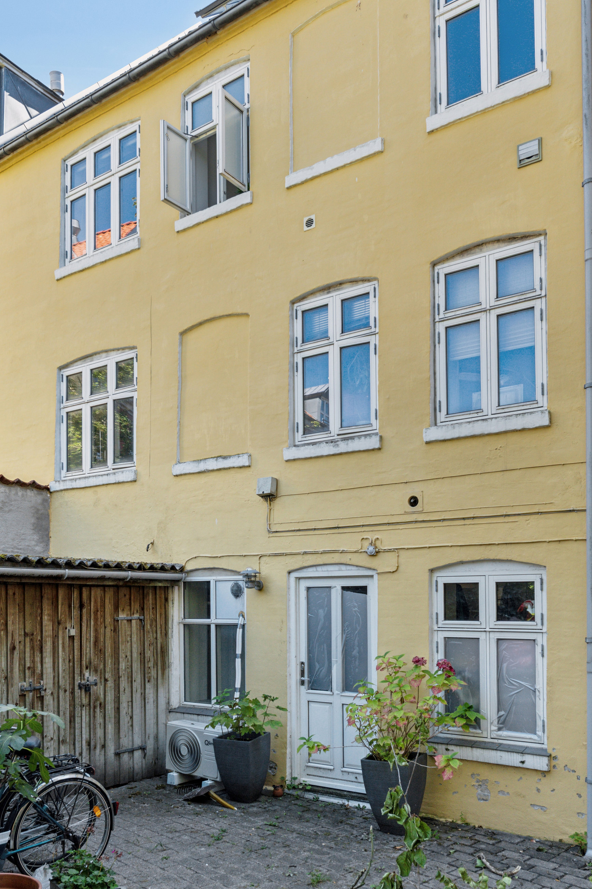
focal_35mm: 30
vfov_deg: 61.3
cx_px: 279
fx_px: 747
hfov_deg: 43.2
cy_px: 500
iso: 200
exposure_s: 1/80
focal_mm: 17.5
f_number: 8
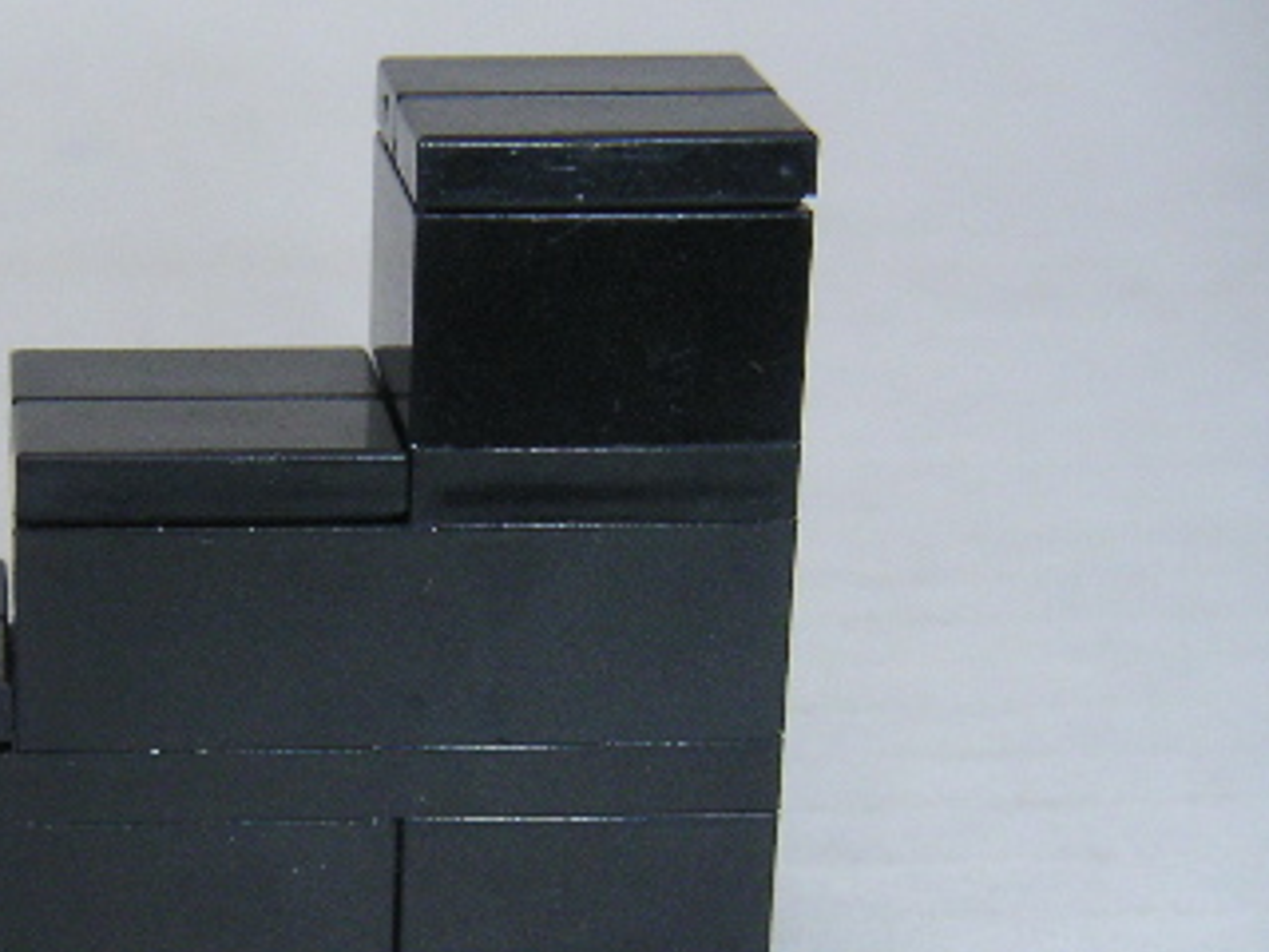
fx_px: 3776
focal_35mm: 103
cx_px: 167
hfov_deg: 18.8
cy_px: 635
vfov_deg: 14.3
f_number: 6.7
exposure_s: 1/750
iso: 160
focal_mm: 8.6
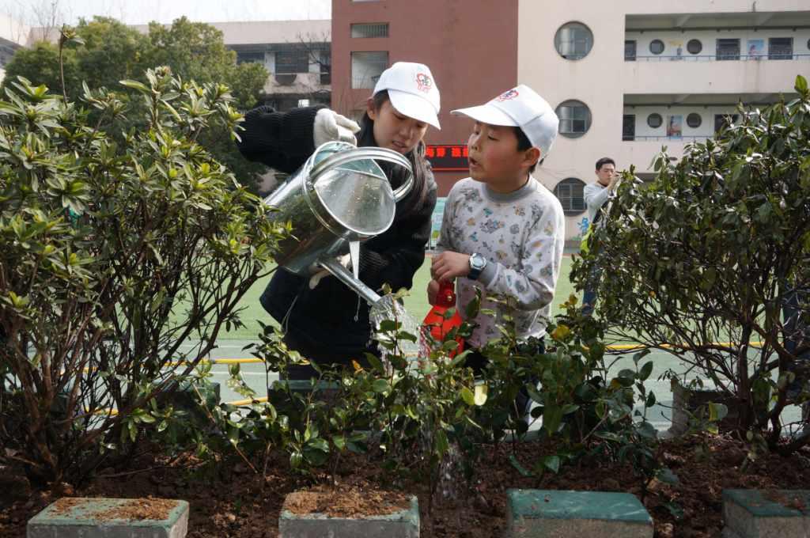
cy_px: 269
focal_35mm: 30
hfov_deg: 62.0
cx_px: 405
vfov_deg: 43.5
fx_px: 674
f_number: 5.6
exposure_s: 1/200
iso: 100
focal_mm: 20
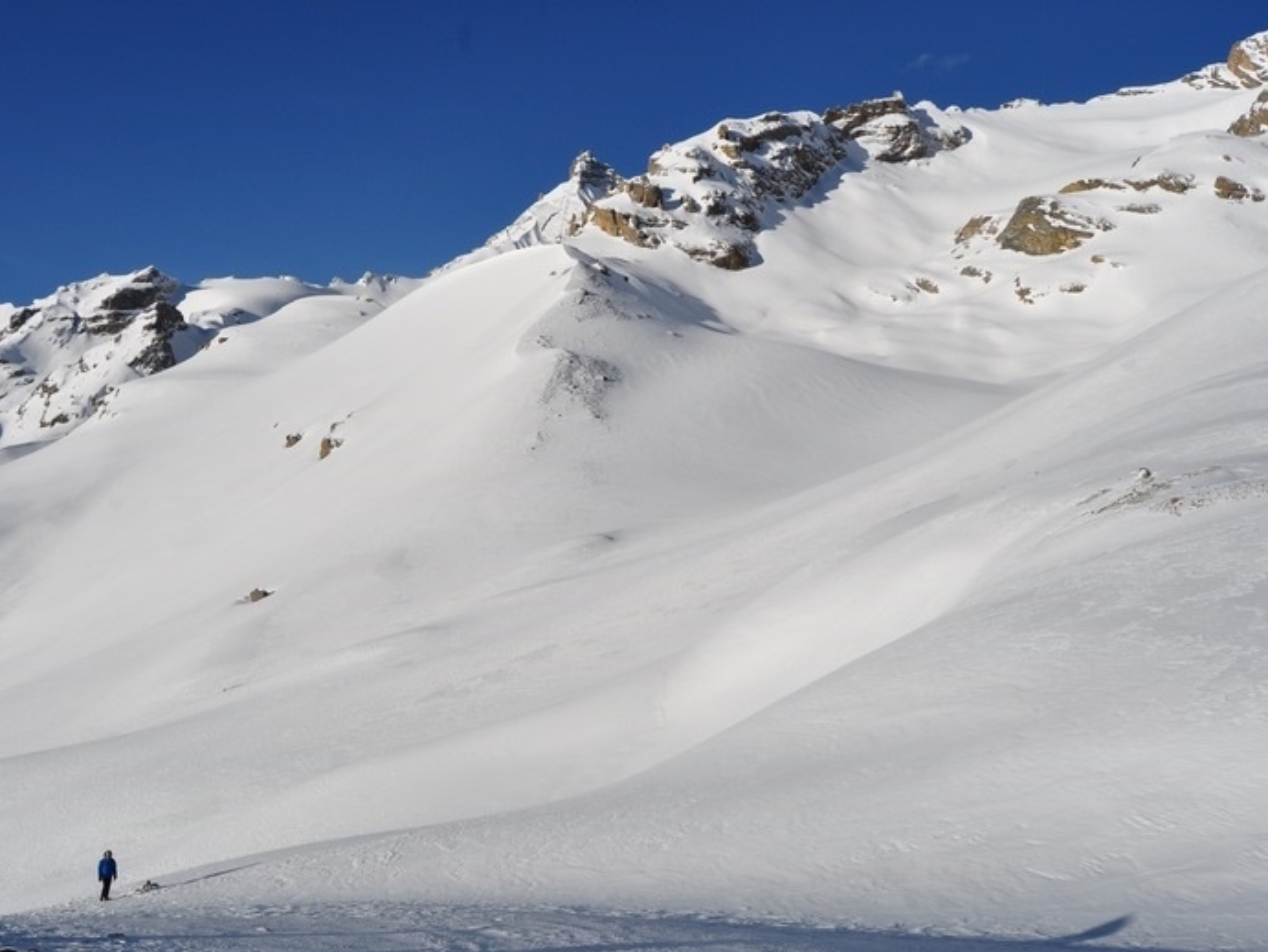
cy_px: 472
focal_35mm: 30
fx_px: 1099
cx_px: 626
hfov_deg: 59.9
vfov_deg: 46.8
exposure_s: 1/500
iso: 200
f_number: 11
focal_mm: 18
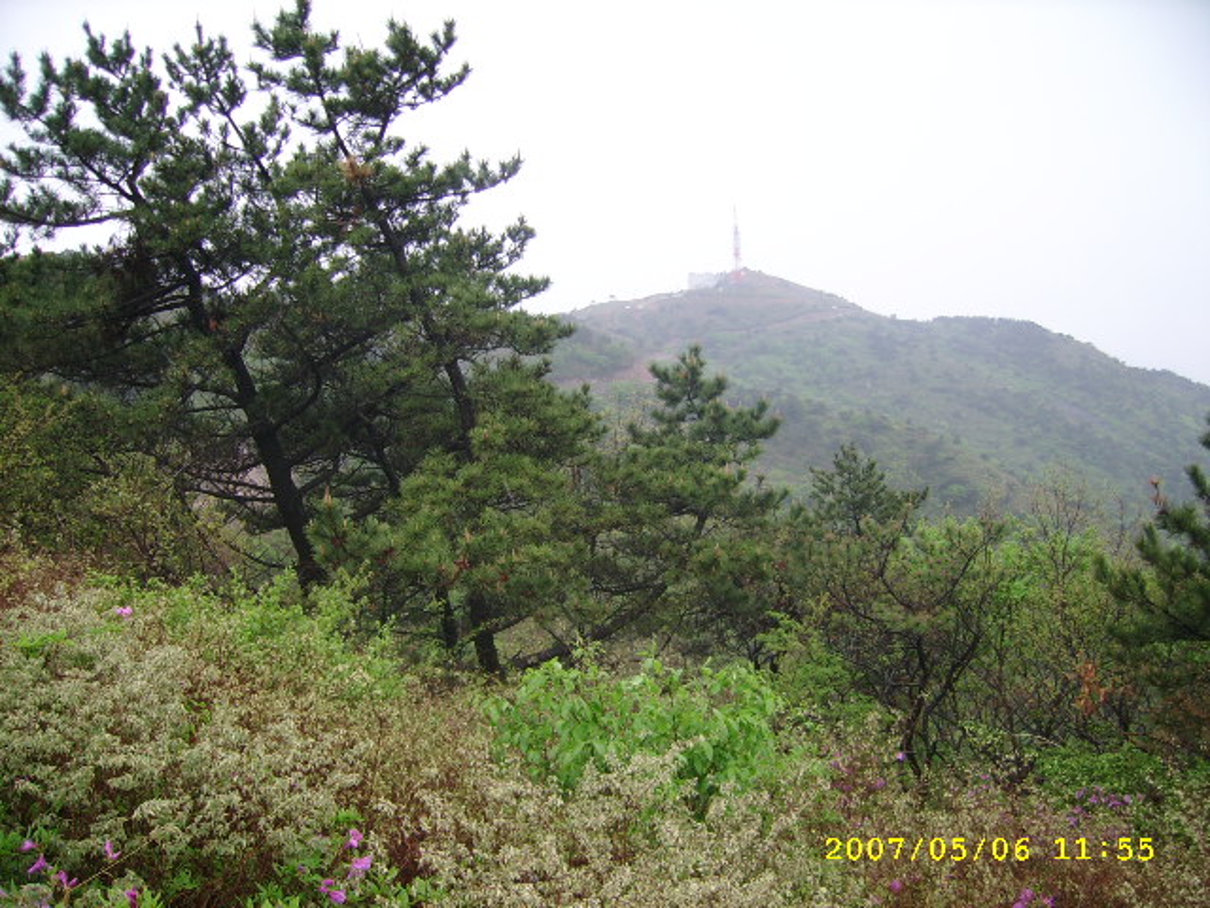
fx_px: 1223
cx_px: 605
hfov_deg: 52.6
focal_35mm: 35
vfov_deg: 40.7
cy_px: 454
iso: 50
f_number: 2.8
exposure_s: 1/297
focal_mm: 5.95
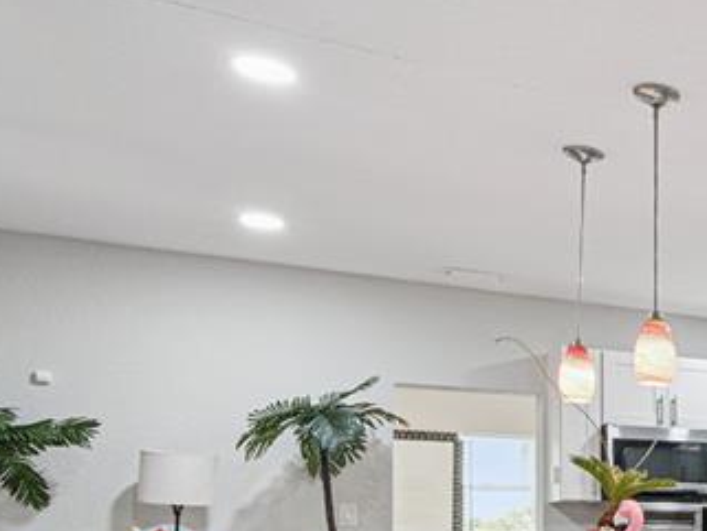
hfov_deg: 26.8
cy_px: 529
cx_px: 1077
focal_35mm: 49
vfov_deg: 28.0
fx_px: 1001
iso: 800
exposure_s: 1/13
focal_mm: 16
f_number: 9
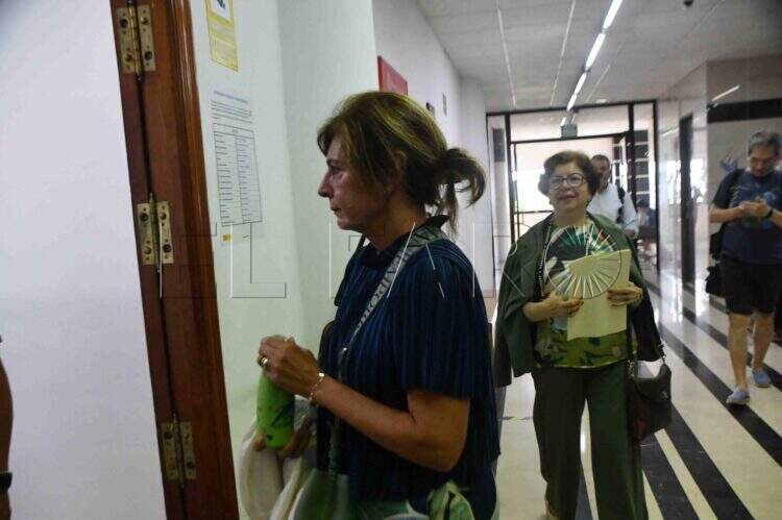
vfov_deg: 39.9
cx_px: 391
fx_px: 716
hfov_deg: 57.3
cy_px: 260
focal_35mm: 33
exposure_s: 1/320
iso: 3200
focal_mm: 22
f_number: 4
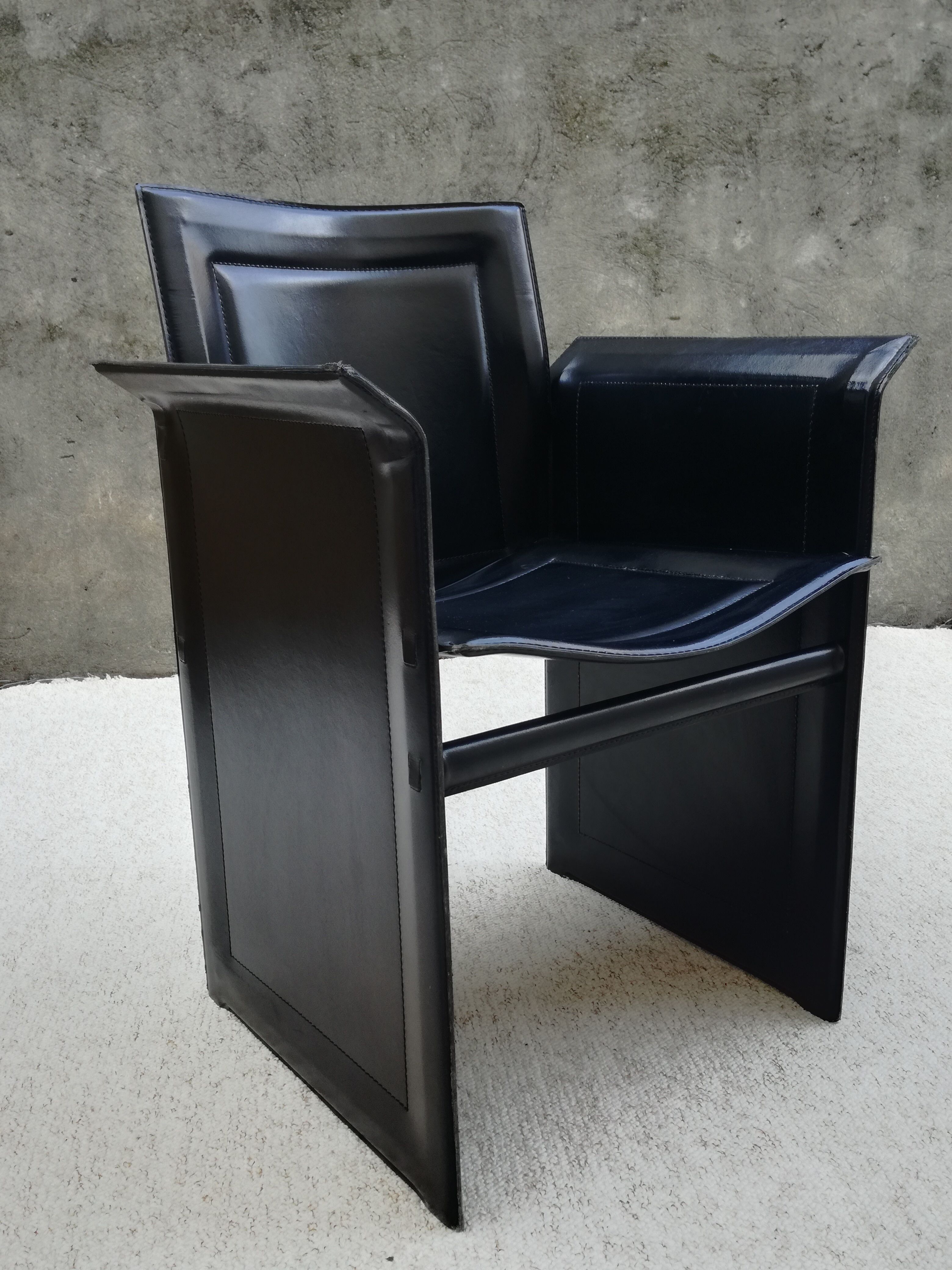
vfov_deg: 65.3
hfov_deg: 51.4
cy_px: 635
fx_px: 990
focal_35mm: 27
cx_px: 476
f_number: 2
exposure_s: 1/100
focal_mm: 3.79
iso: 50
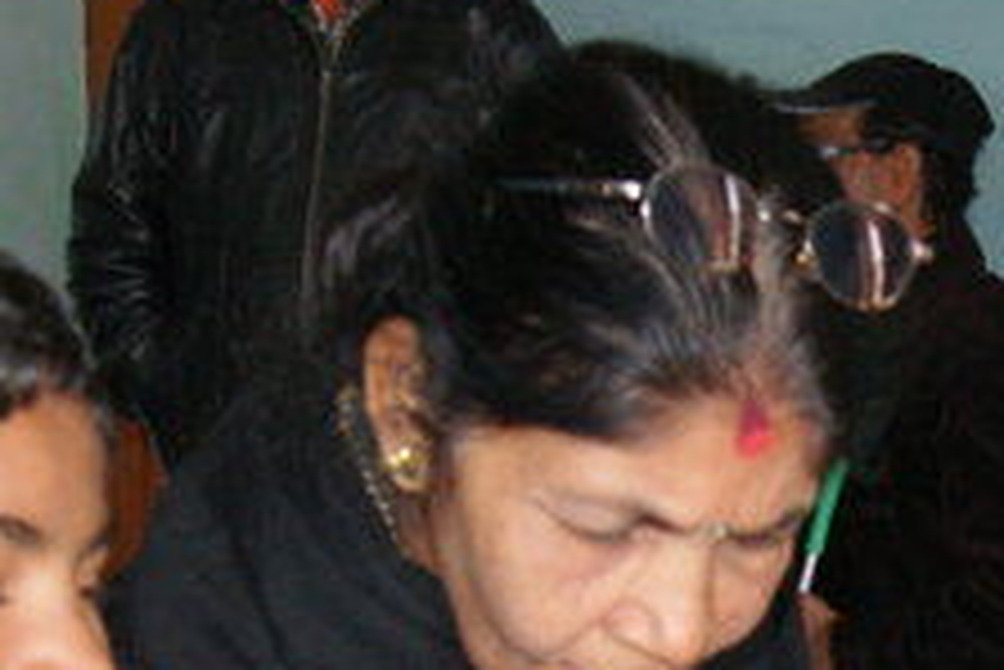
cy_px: 1005
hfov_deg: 14.5
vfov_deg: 9.7
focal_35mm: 138
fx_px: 3851
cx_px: 1117
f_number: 5.6
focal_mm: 20
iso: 400
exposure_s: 1/60
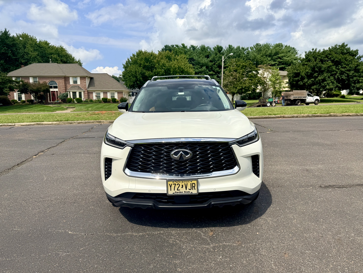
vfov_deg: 56.8
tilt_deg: -7.8
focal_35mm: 24
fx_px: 252
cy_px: 136
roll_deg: +0.7
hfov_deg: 71.6
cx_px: 182
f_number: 1.78
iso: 80
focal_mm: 6.76
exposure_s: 1/6711
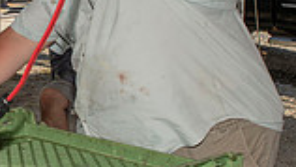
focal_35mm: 92
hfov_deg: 22.3
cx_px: 4
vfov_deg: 13.1
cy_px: 41
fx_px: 722
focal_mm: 24
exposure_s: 1/125
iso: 50
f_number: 9
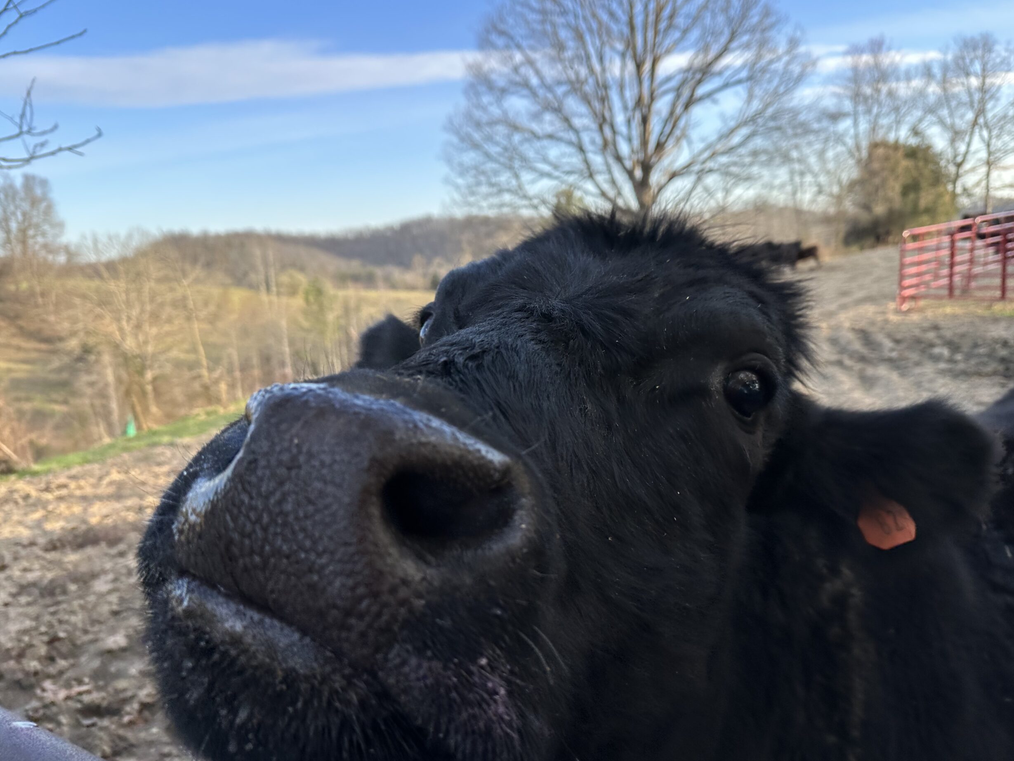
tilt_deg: -11.4
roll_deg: +2.6
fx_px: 732
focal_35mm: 25
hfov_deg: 69.4
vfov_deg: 54.9
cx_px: 521
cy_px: 370
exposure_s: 1/962
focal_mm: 6.86
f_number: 1.78
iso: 80
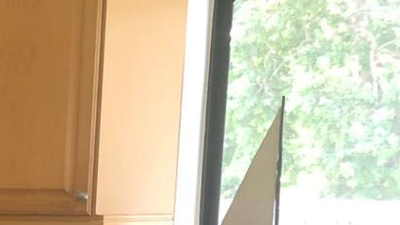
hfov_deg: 15.7
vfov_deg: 10.0
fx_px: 1231
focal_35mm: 116
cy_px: 380
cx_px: -328
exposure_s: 1/24
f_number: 1.8
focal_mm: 3.99
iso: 40
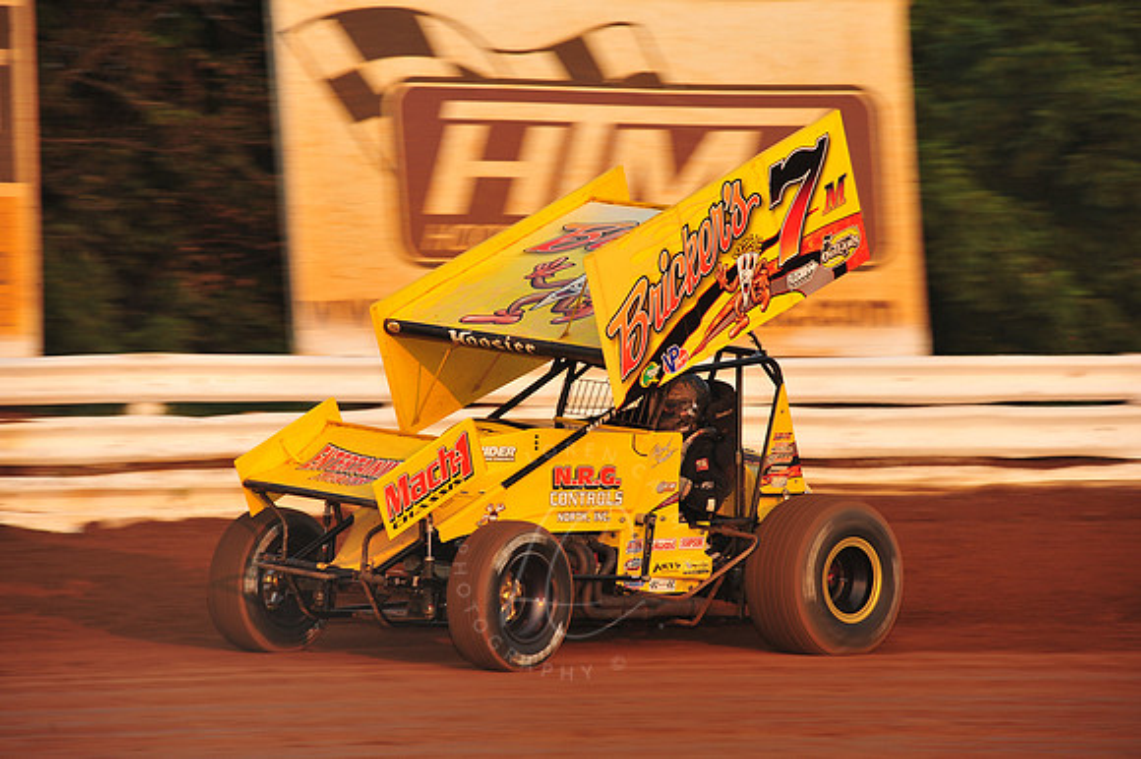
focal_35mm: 200
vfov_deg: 6.9
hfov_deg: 10.3
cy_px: 380
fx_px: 6335
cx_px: 570
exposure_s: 1/320
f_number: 8
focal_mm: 200
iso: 640
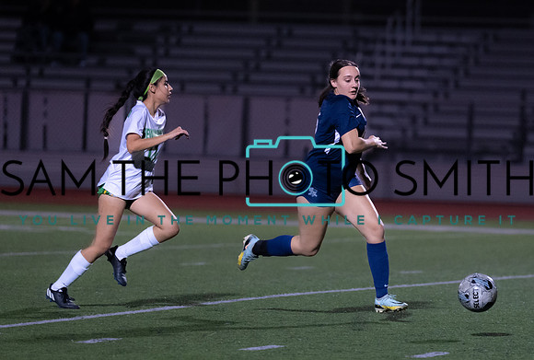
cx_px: 339
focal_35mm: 313
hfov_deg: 6.6
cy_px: 162
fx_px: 4658
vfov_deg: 4.4
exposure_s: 1/1000
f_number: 2.8
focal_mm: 200
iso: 4000
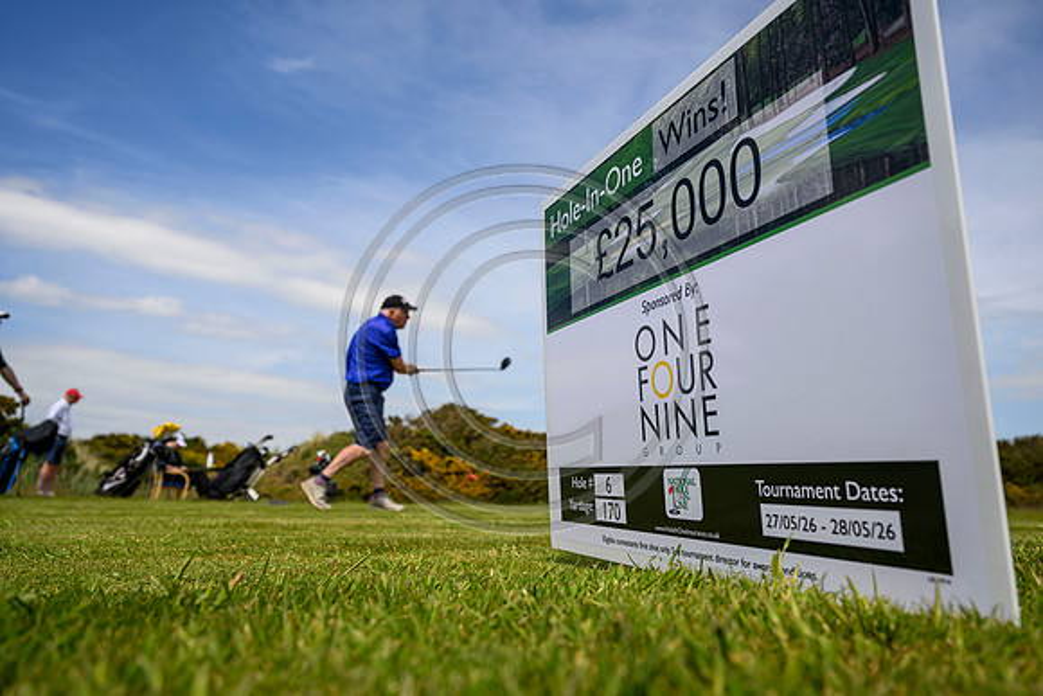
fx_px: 695
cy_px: 348
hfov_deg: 73.7
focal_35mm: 24
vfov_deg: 53.2
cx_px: 522
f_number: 4
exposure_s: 1/3200
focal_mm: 24
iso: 250
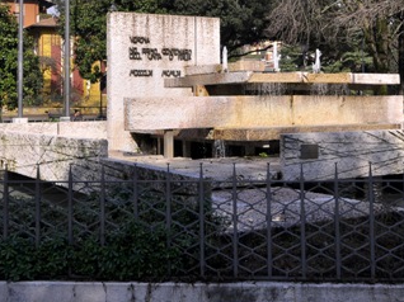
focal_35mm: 58
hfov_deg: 33.2
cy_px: 64
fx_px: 676
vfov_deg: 24.8
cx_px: 236
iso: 200
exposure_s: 1/800
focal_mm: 20
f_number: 8
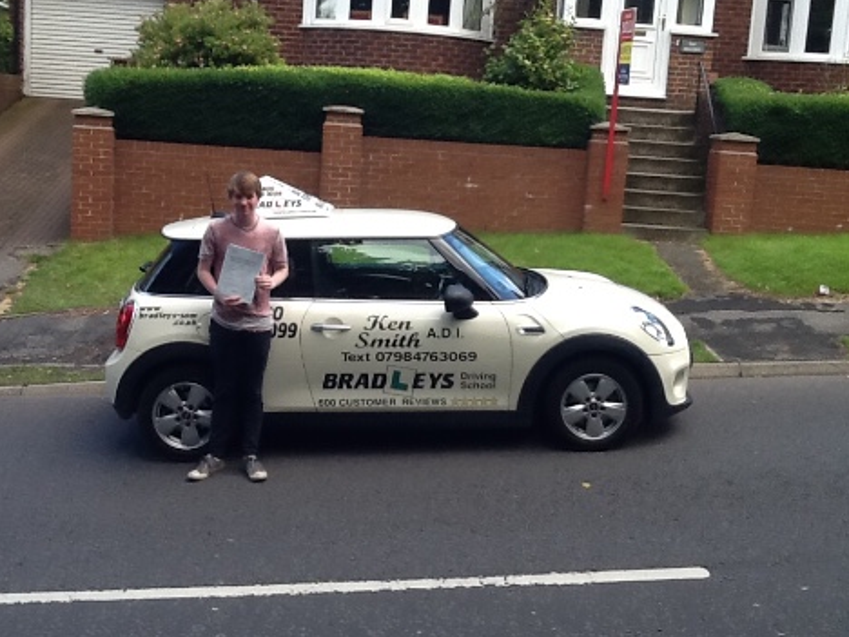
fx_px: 1153
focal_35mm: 47
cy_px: 302
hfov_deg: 40.4
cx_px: 424
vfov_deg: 30.9
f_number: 2.4
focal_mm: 2.03
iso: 40
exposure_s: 1/169
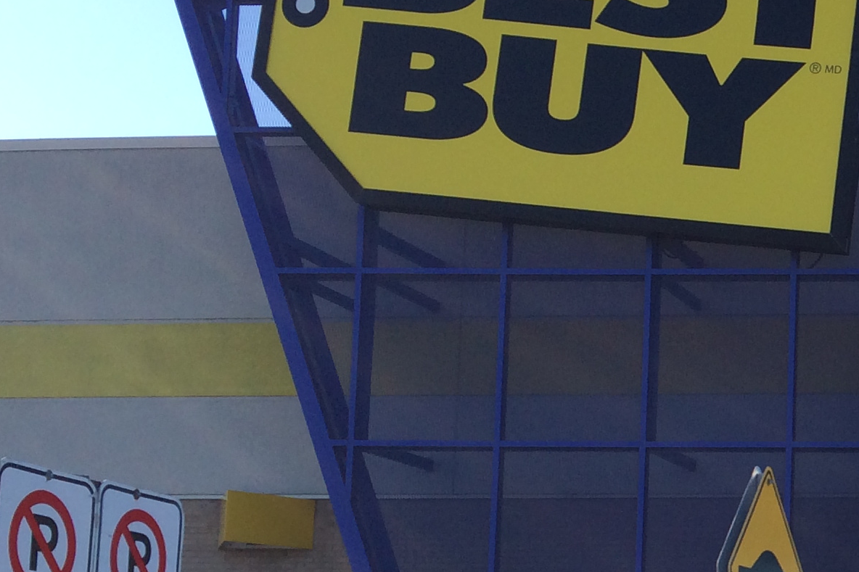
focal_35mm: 86
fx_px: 2052
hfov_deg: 21.4
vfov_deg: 15.7
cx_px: 1122
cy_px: 517
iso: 32
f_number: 2.2
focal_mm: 4.12
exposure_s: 1/1109
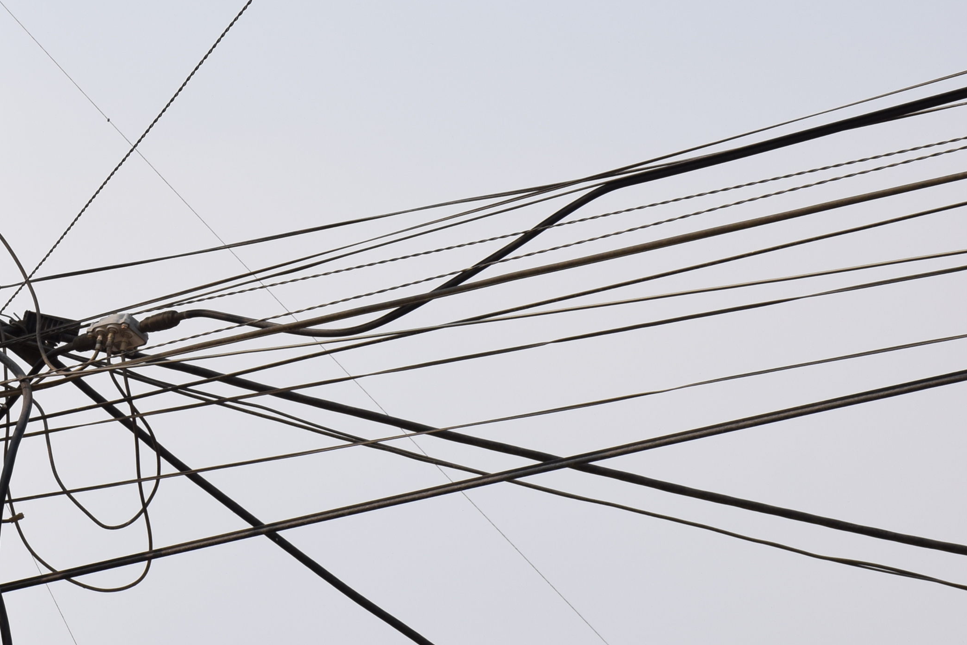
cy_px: 316
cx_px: -42
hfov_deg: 9.0
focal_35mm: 227
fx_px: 6099
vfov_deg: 6.1
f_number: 11
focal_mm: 70
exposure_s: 1/500
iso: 200
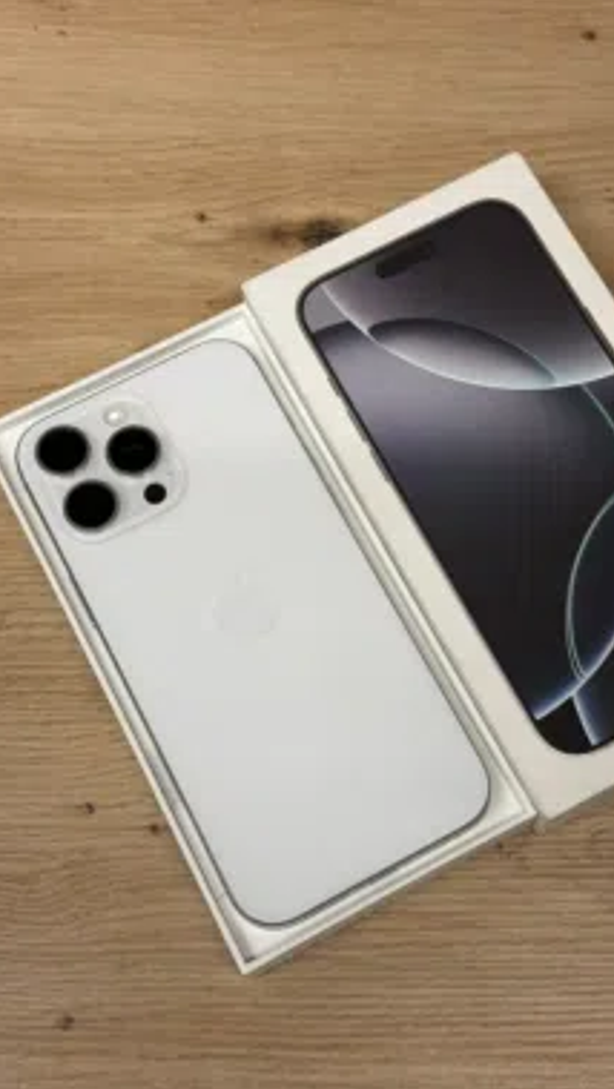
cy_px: 539
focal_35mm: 55
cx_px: 333
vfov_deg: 37.8
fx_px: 1590
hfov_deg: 21.8
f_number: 1.78
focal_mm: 6.76
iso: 64
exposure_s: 1/50
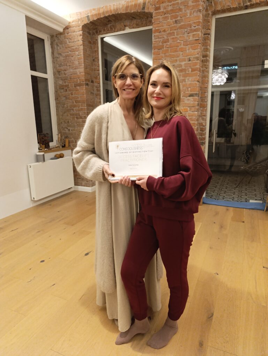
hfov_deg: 59.0
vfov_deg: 73.8
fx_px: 237
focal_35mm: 23
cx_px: 134
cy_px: 178
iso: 1000
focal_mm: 6.14
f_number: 1.6
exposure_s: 1/33.3
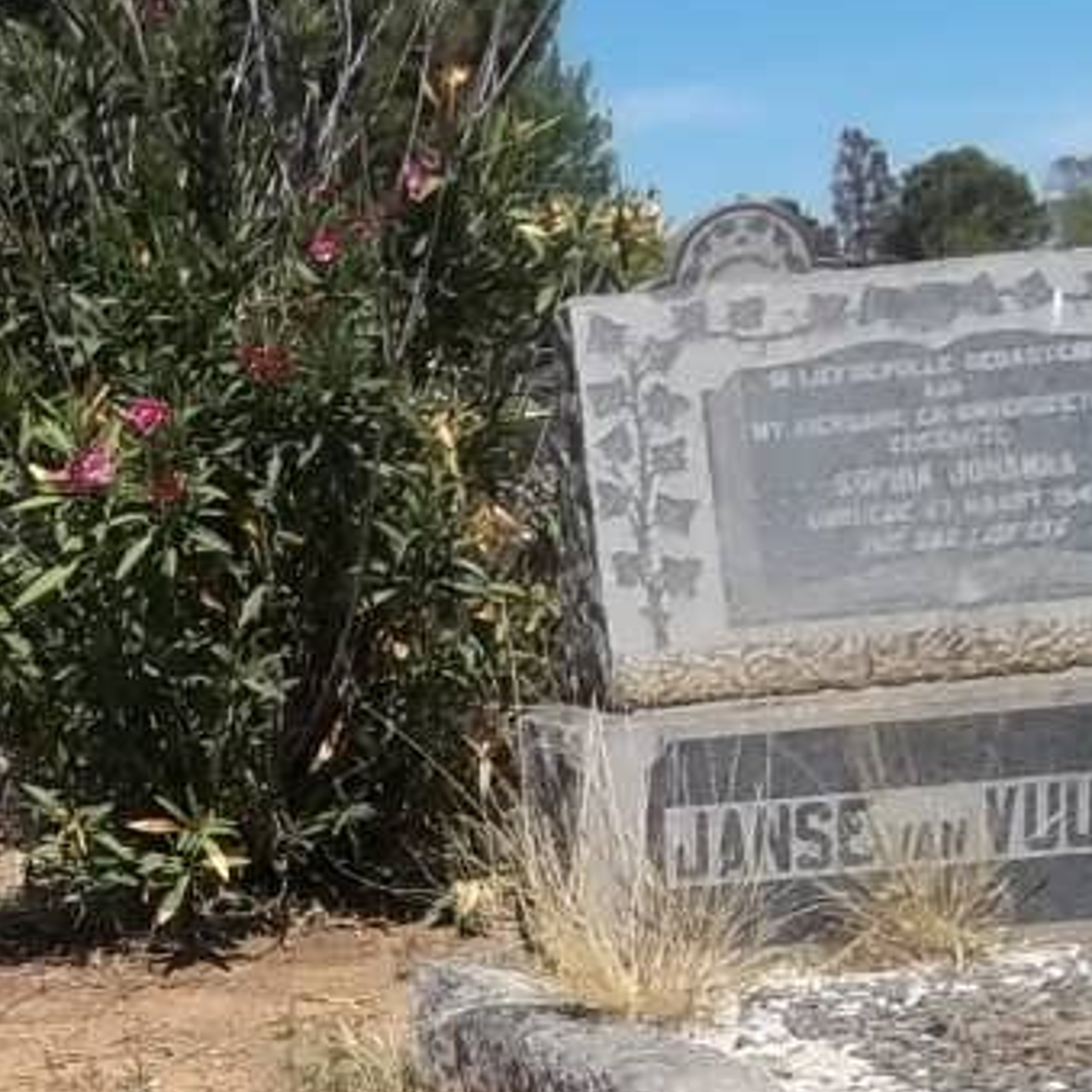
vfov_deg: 16.5
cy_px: 1382
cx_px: -496
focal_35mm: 100
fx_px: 3569
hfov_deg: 16.1
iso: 80
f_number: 5.5
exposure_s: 1/640
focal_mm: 5.7
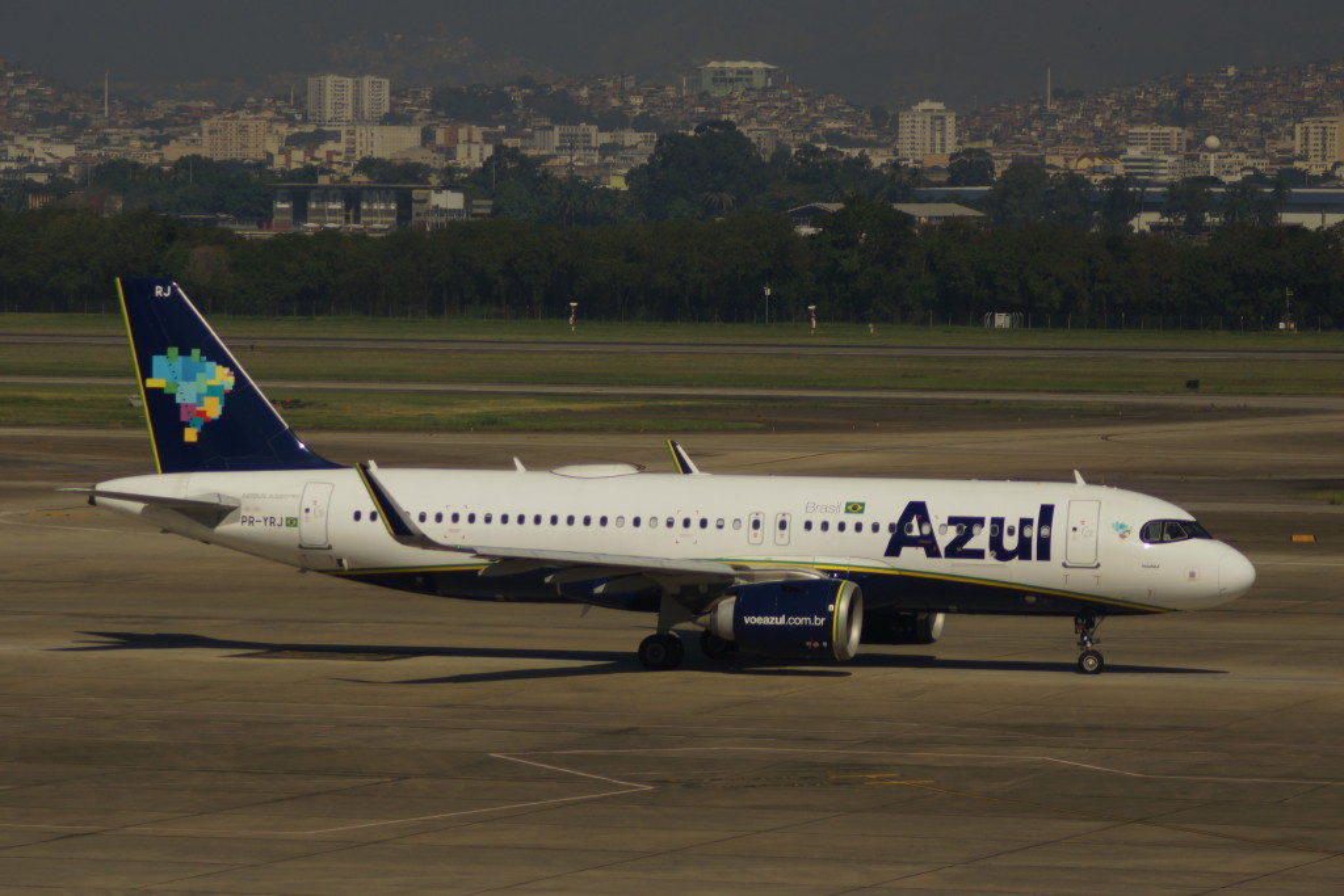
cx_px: 672
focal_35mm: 202
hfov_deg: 10.2
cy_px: 448
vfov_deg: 6.8
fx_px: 7561
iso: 100
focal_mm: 135
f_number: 5
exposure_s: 1/640
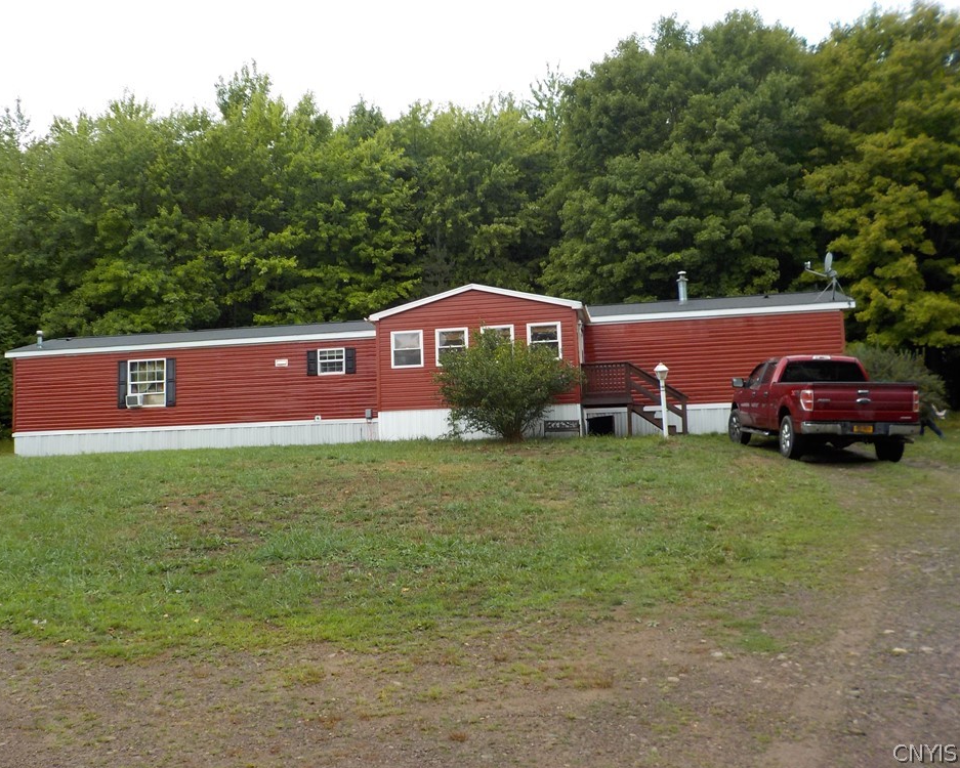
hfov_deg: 55.6
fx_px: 909
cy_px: 377
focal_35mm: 32
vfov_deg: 45.8
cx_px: 439
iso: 125
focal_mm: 4.1
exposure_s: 1/125
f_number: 3.3
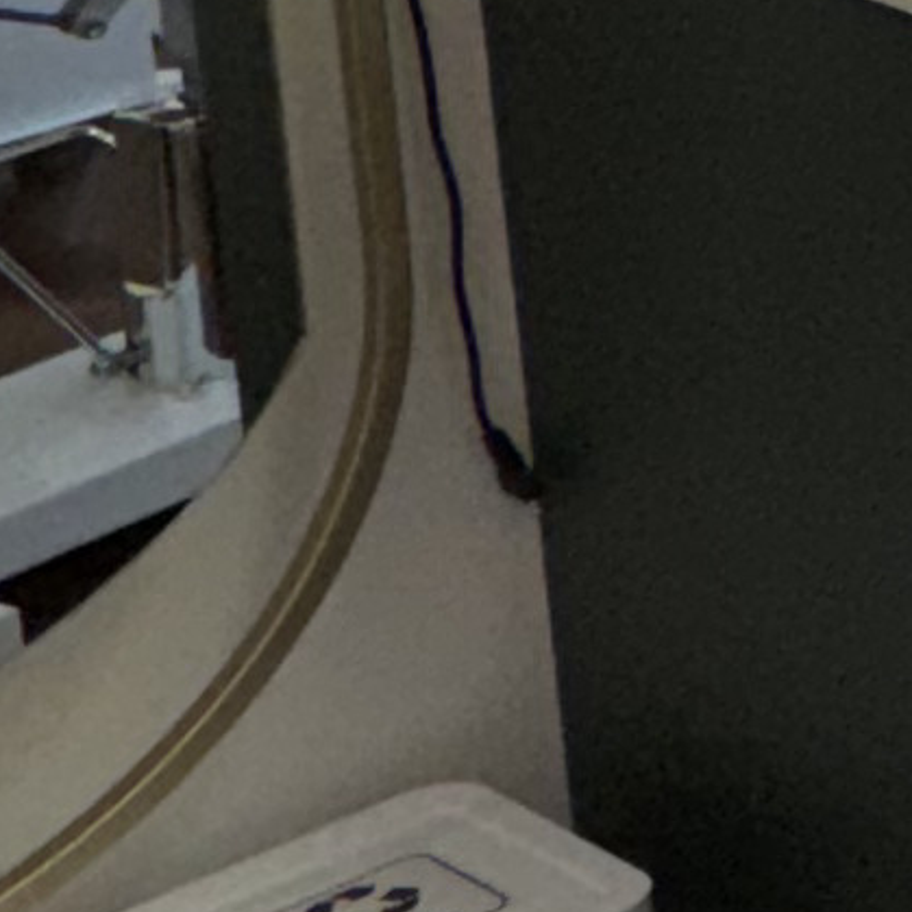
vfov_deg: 13.6
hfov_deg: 10.2
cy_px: -520
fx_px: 3547
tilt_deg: -11.0
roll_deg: -0.8
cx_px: 2814
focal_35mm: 119
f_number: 2.2
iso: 40
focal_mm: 2.22
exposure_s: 1/131
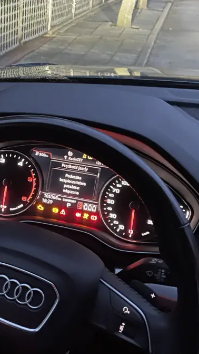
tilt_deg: -20.2
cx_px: 11
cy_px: 149
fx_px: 506
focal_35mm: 54
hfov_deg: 21.6
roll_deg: -2.3
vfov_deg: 38.4
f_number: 1.6
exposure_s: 1/16
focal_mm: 4.2
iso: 1000
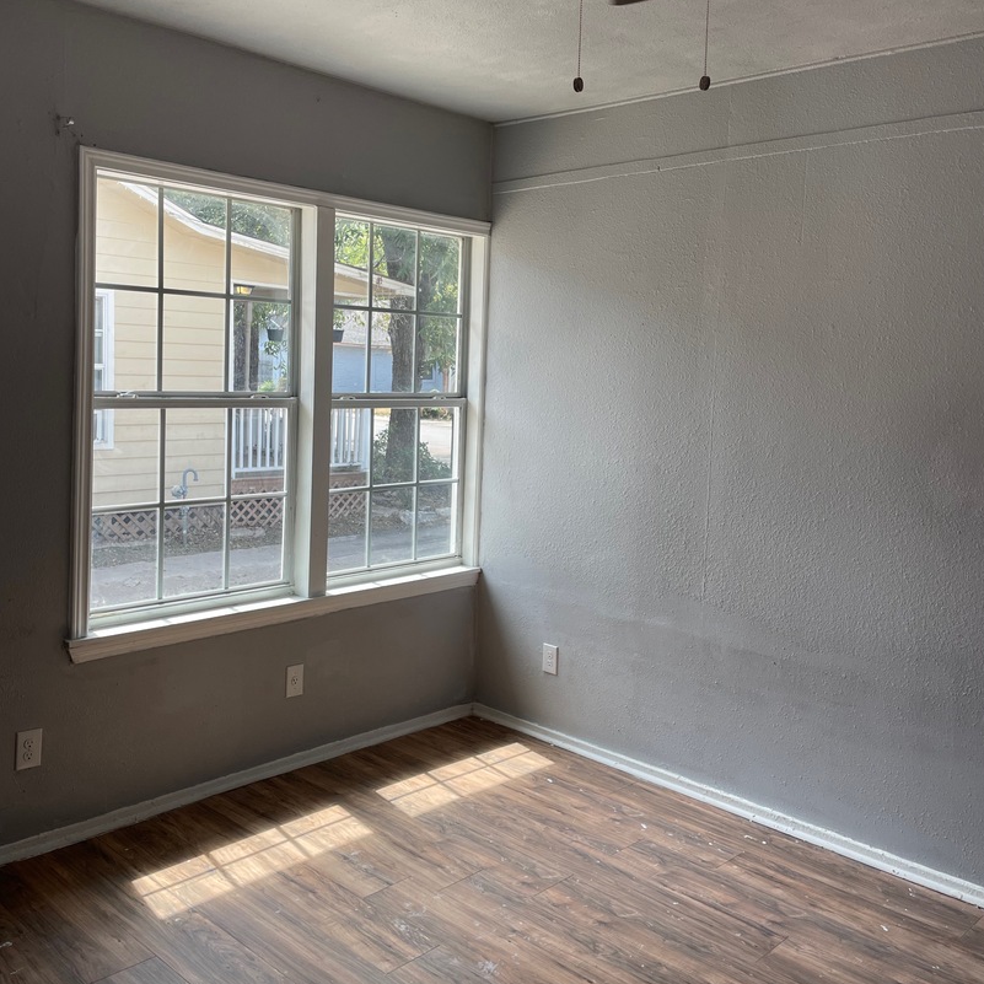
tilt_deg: -4.6
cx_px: 496
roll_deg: -1.7
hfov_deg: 52.5
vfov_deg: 52.5
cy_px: 455
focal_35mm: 31
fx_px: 997
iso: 32
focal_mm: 4.2
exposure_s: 1/368
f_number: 1.6
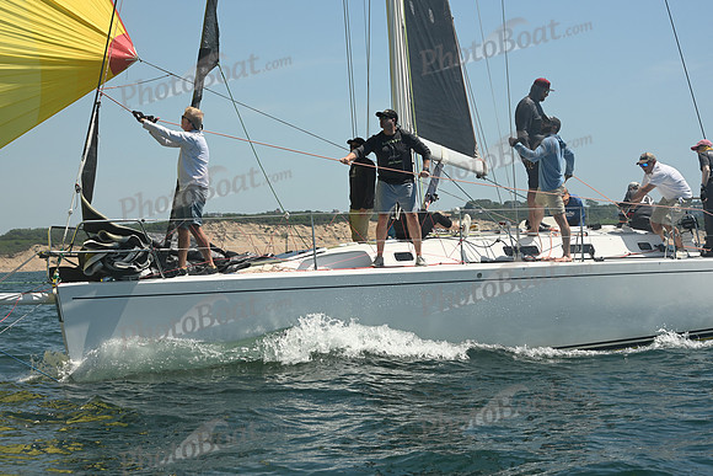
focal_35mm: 92
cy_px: 238
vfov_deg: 14.9
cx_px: 356
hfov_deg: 22.1
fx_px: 1822
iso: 320
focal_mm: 92
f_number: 9
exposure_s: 1/1000
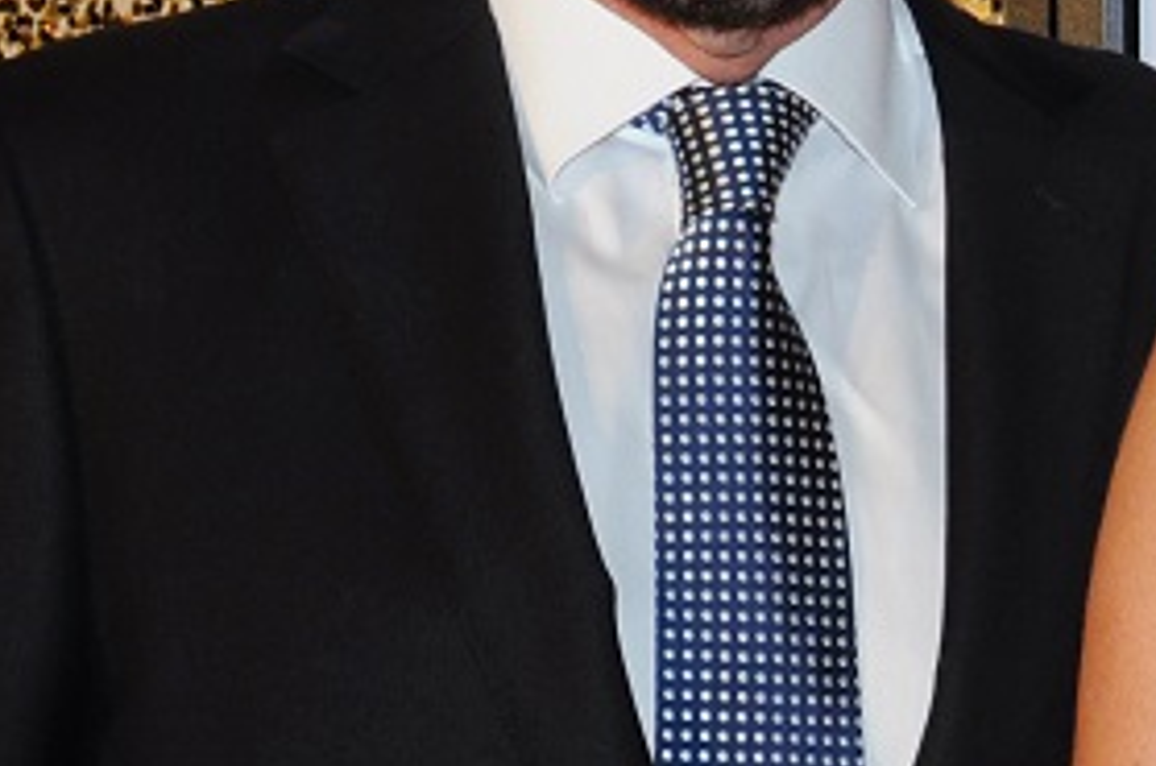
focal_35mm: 210
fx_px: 6732
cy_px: 851
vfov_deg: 6.5
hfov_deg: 9.3
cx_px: 2107
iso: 400
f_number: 5.6
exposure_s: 1/80
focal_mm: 26
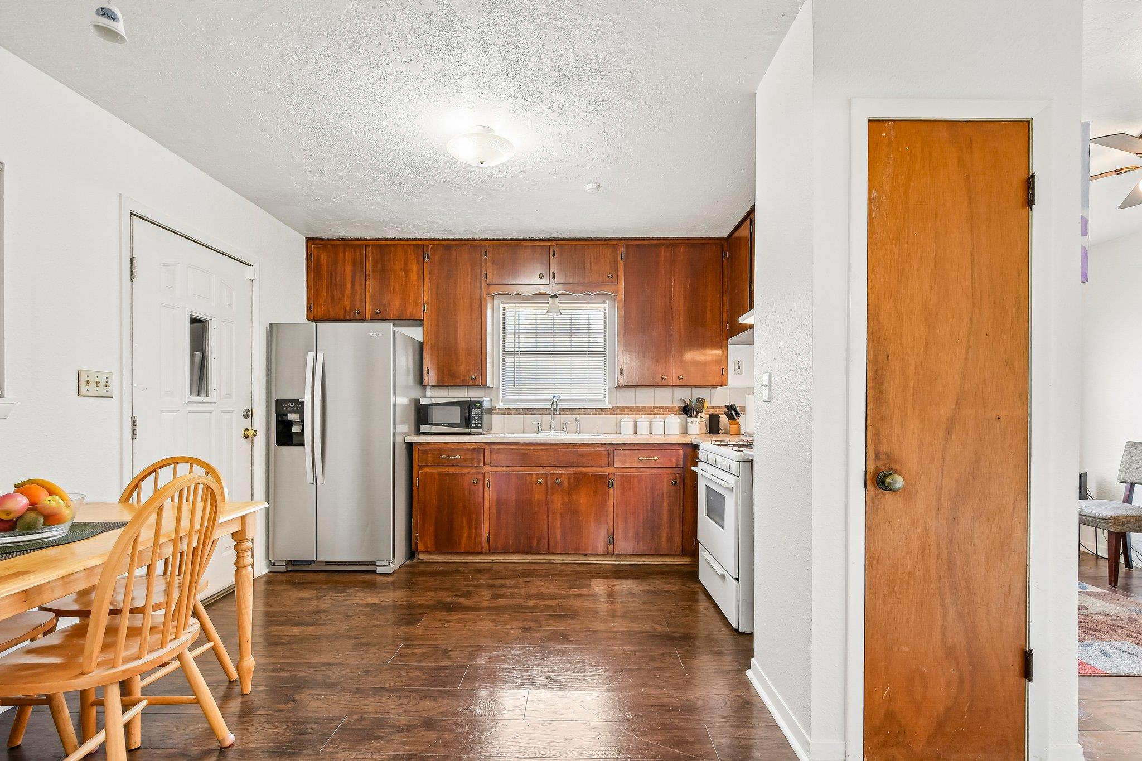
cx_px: 571
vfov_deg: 77.3
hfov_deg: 100.4
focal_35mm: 15
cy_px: 380
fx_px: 476
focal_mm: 10
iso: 400
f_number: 8
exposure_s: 1/6
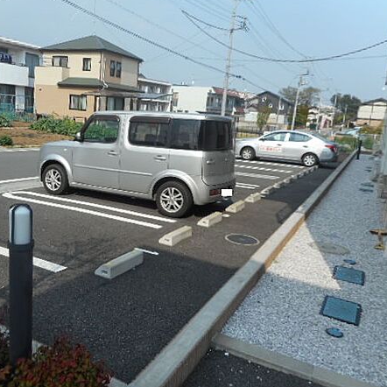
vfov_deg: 54.0
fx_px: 379
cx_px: 142
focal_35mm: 30
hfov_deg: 53.4
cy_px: 191
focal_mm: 4.5
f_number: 3.7
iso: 80
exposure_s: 1/640
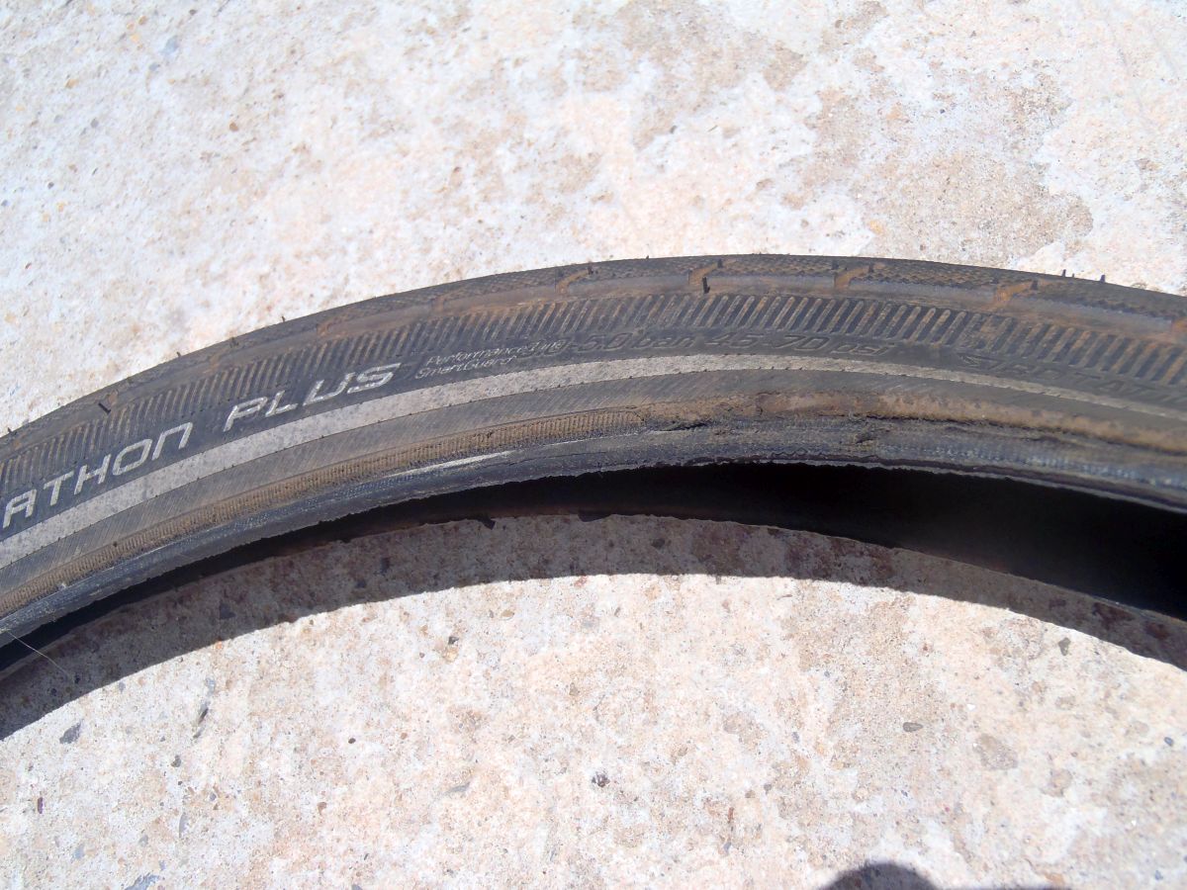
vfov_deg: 38.7
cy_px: 445
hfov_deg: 50.1
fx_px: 1269
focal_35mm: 37
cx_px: 594
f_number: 13
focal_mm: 6.64
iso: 80
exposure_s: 1/80
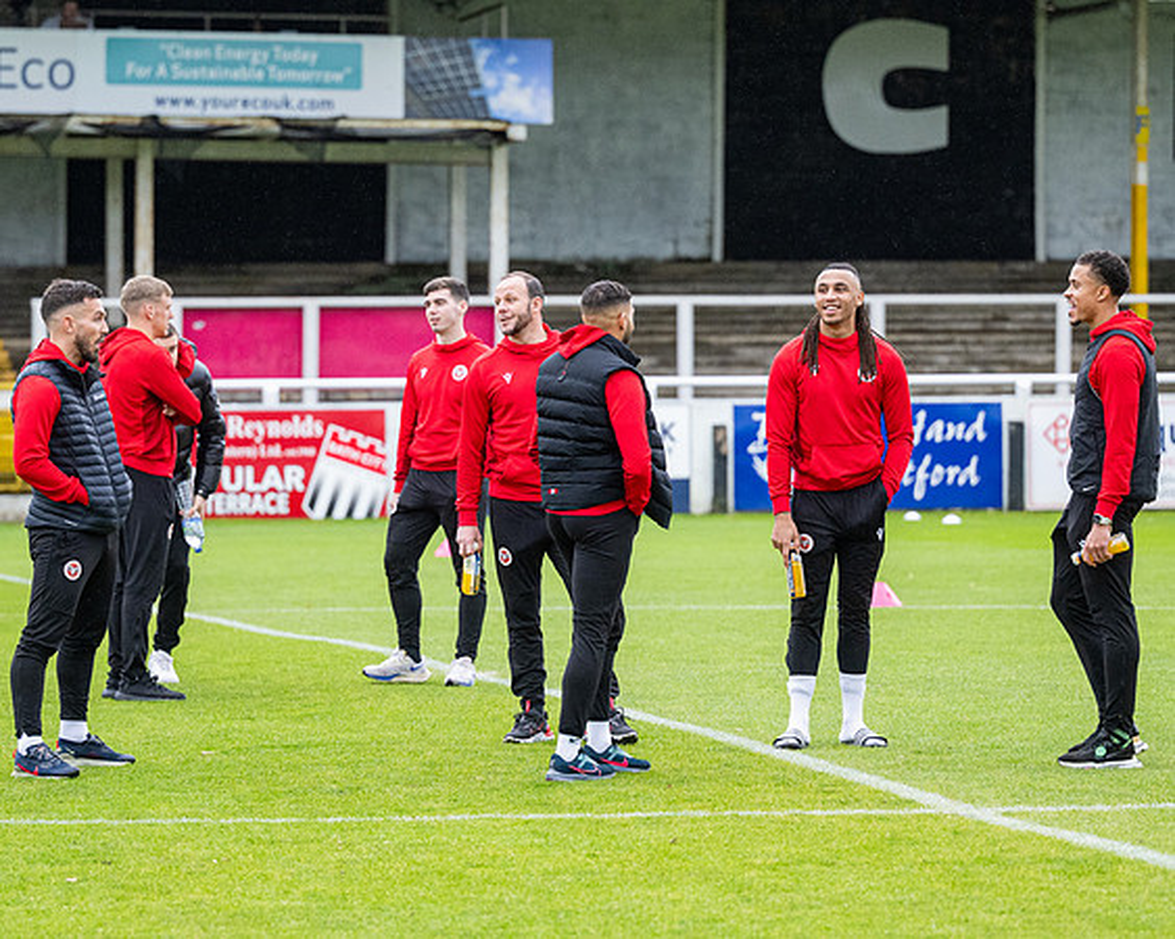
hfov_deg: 9.4
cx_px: 578
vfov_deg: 7.5
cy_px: 469
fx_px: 7131
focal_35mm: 205
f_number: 2.8
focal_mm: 120
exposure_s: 1/1000
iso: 1000
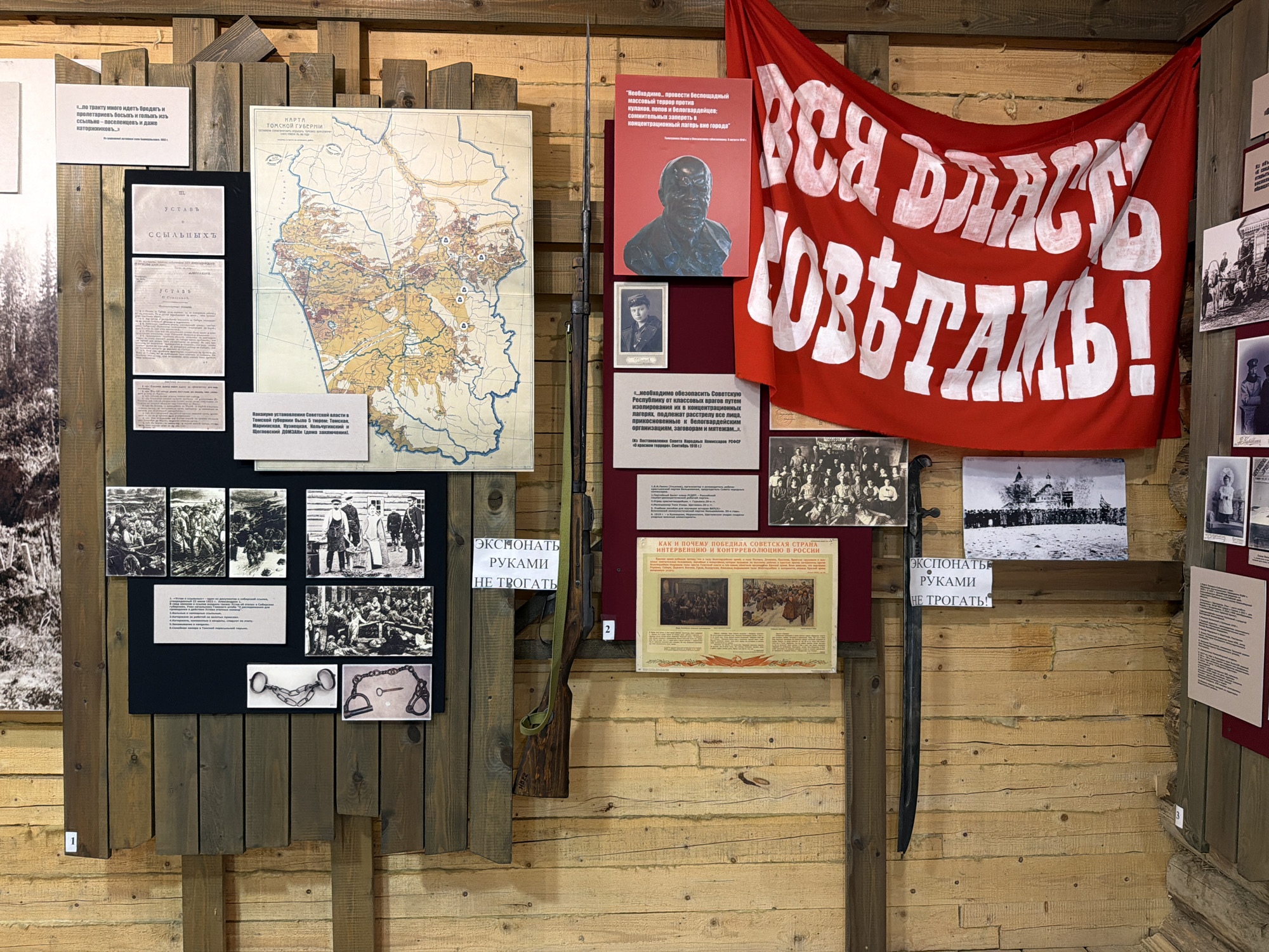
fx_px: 880
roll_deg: +0.2
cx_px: 634
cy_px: 476
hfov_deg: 71.6
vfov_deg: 56.8
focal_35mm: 24
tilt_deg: -2.6
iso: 250
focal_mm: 6.76
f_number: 1.78
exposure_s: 1/50
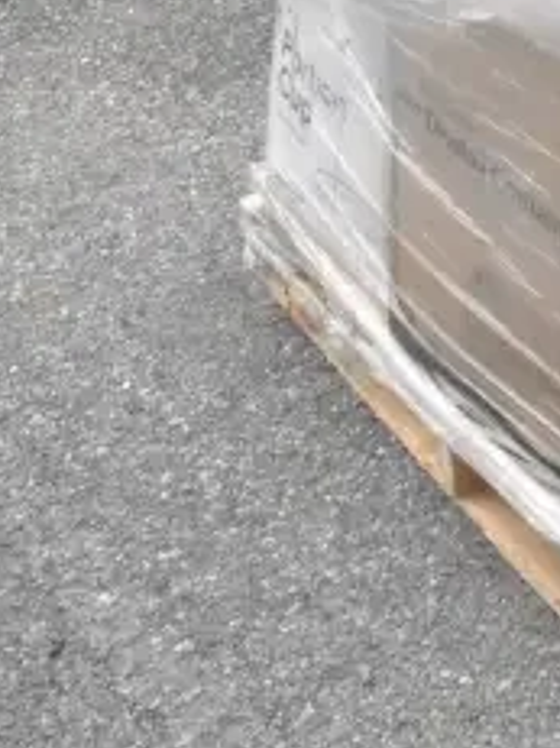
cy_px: -332
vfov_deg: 17.4
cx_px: 761
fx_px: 2224
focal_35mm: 103
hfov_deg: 13.7
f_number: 18
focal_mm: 18
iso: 6400
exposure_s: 1/1250
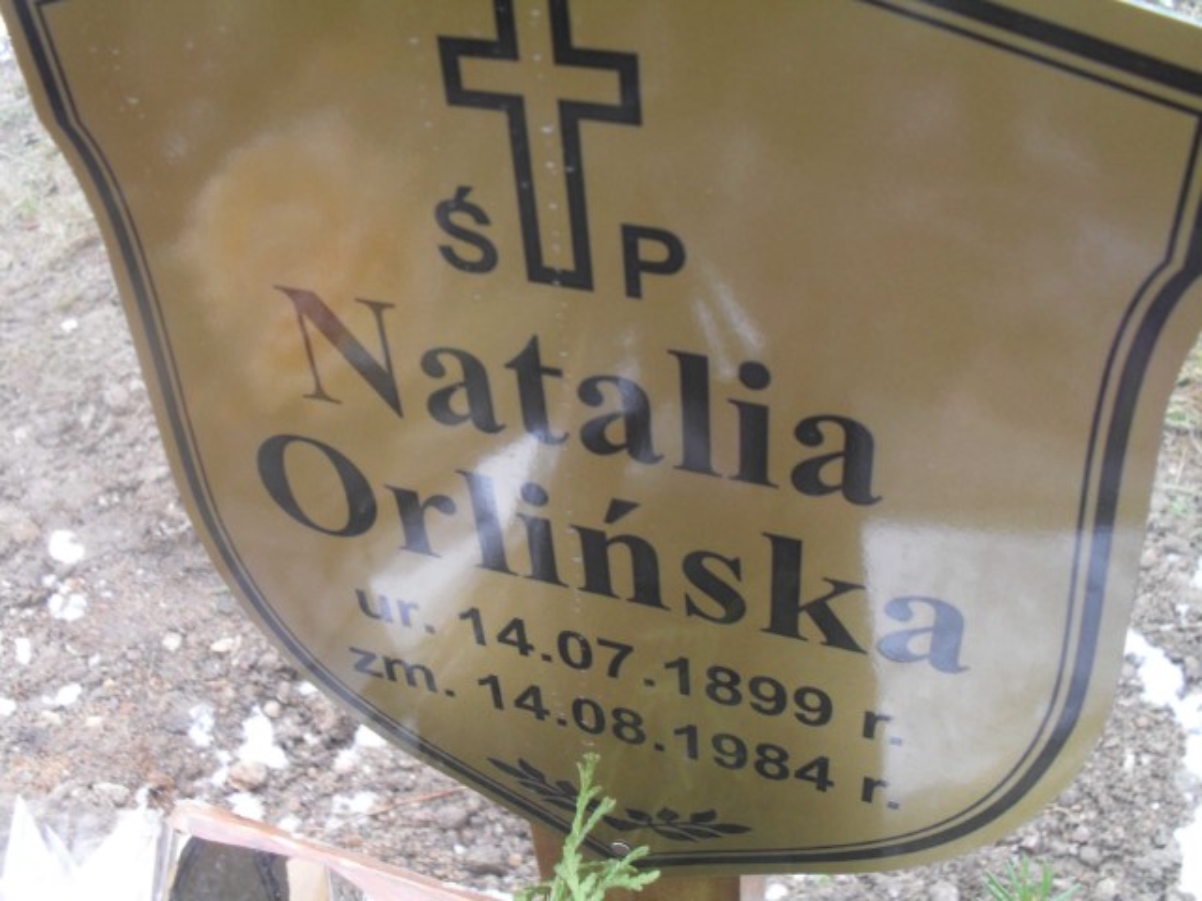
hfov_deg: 52.6
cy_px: 450
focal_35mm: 35
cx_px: 601
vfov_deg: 40.7
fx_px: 1215
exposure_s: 1/45
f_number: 3.2
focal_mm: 6.3
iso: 100
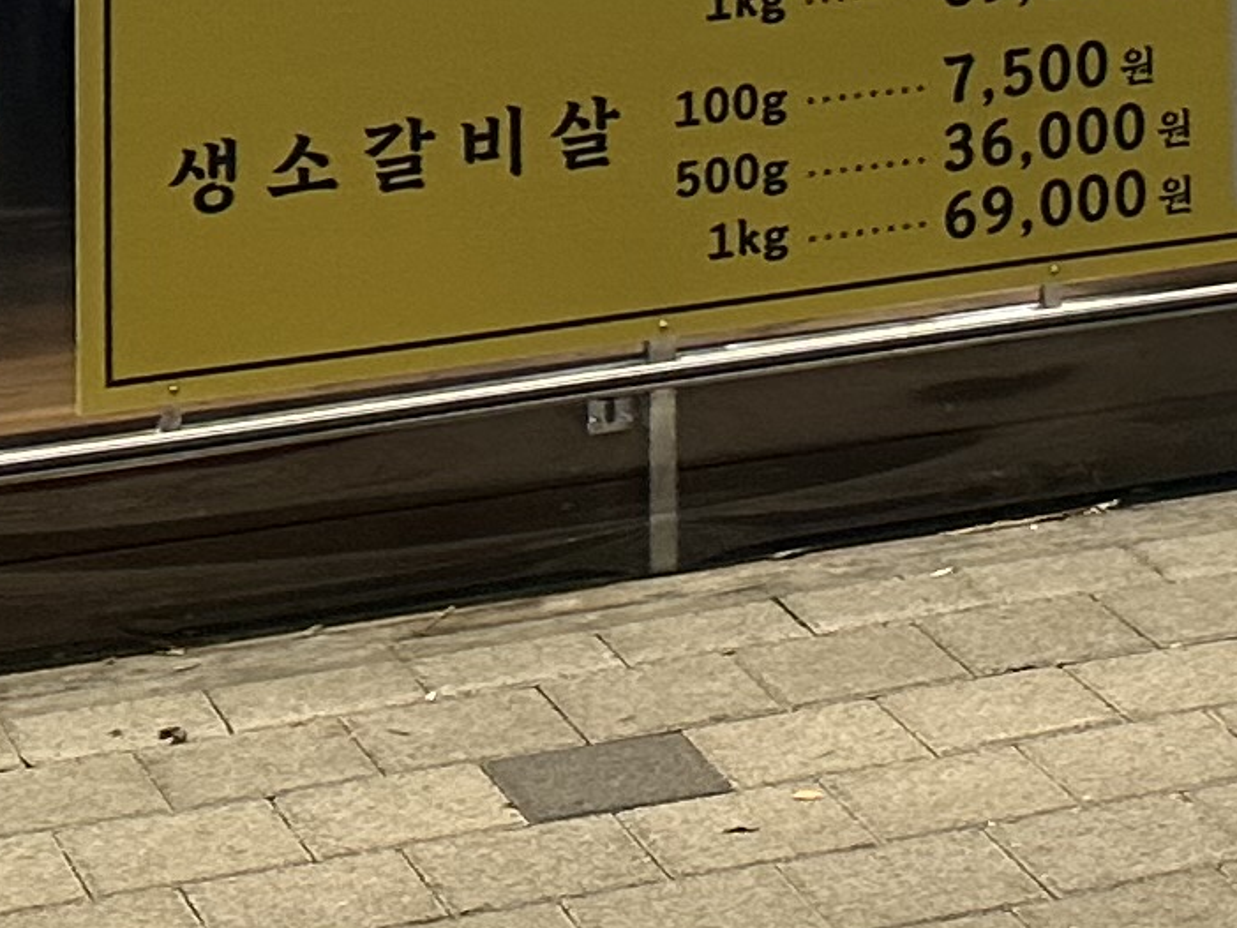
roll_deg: +4.2
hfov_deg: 13.8
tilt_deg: +0.3
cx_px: 1528
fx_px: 4932
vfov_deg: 9.8
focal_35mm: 138
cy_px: -1046
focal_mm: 6.86
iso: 160
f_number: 1.78
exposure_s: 1/60
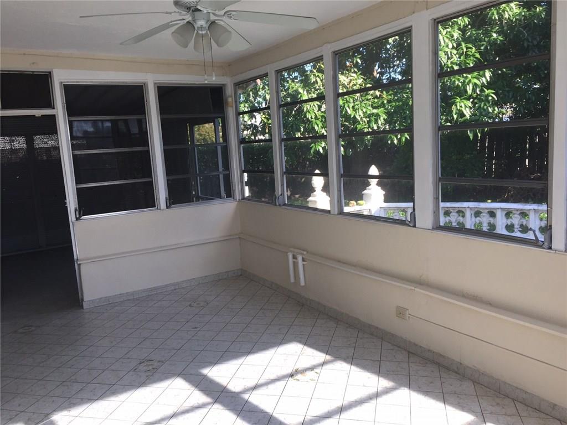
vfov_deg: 48.2
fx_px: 475
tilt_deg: -6.6
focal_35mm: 29
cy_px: 212
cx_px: 284
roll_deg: +3.2
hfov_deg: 61.7
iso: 32
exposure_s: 1/171
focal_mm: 4.15
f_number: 2.2
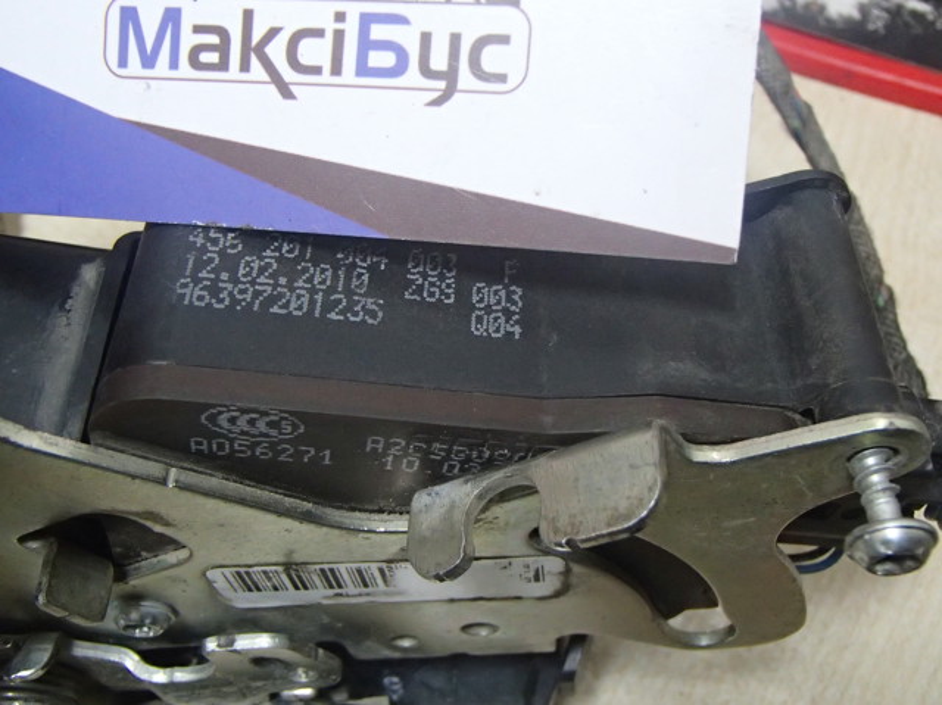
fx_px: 1006
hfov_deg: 50.2
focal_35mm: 37
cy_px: 352
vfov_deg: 38.6
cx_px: 471
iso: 1250
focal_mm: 6.64
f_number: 4.7
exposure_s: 1/40
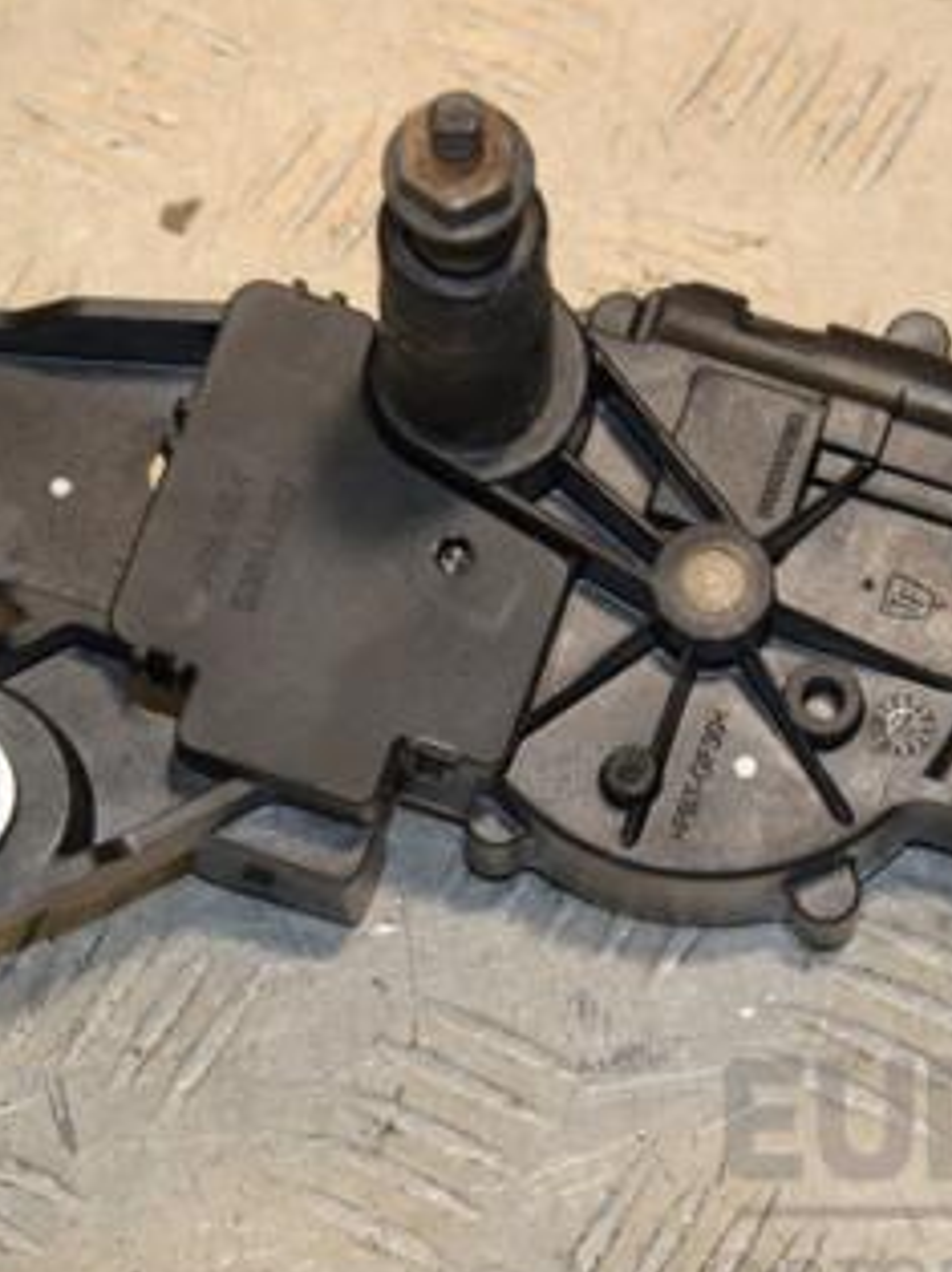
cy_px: 579
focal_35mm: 160
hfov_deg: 9.3
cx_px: 648
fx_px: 5875
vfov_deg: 12.4
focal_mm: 58
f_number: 9
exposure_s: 1/200
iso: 800
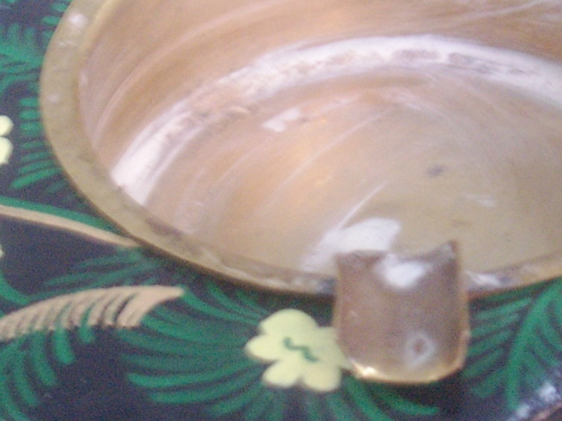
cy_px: 226
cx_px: 299
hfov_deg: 15.6
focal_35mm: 126
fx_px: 2046
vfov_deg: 11.8
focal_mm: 7.7
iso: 100
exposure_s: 1/5
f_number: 3.5
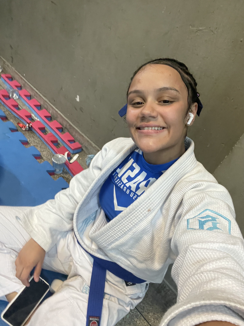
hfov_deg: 58.9
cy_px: 163
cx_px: 122
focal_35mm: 23
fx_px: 216
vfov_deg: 73.9
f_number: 2.2
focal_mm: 2.71
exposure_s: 1/30
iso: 640
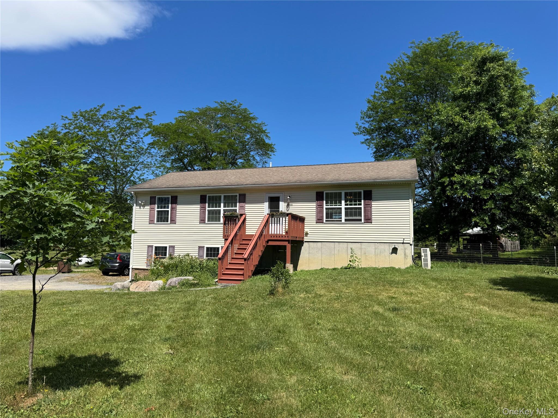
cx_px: 279
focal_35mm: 24
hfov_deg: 71.6
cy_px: 209
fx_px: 387
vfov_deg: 56.8
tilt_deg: +4.5
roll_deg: -0.4
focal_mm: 6.76
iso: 80
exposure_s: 1/4310
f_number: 1.78
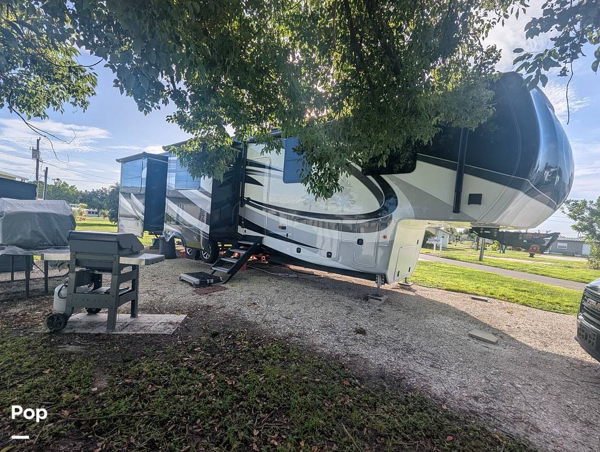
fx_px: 226
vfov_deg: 90.1
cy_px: 226
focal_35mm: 13
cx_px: 300
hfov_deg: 106.1
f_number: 2.2
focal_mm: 1.95
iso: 46
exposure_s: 1/1546
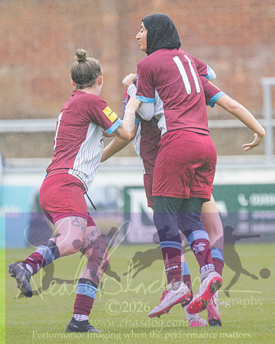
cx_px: 189
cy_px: 160
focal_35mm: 742
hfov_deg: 2.1
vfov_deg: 2.6
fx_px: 7544
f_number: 2.8
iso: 450
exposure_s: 1/1600
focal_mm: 300
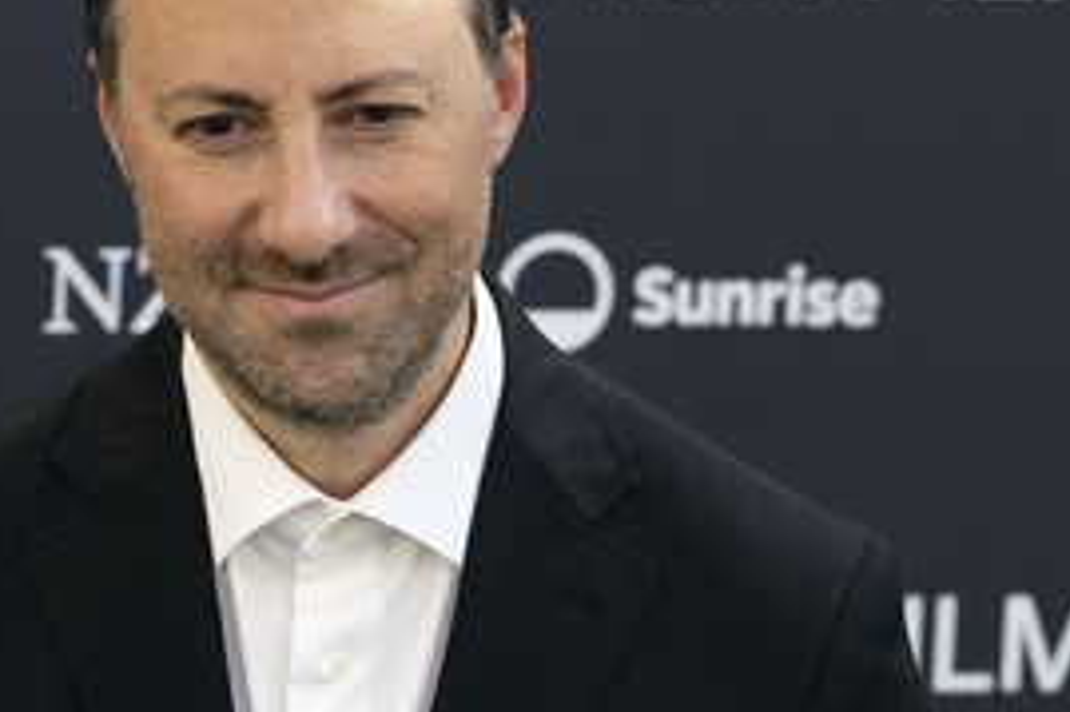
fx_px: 10218
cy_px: 286
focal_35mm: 344
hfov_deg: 6.0
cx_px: 314
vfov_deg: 4.0
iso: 800
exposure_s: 1/640
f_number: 6.3
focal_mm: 200
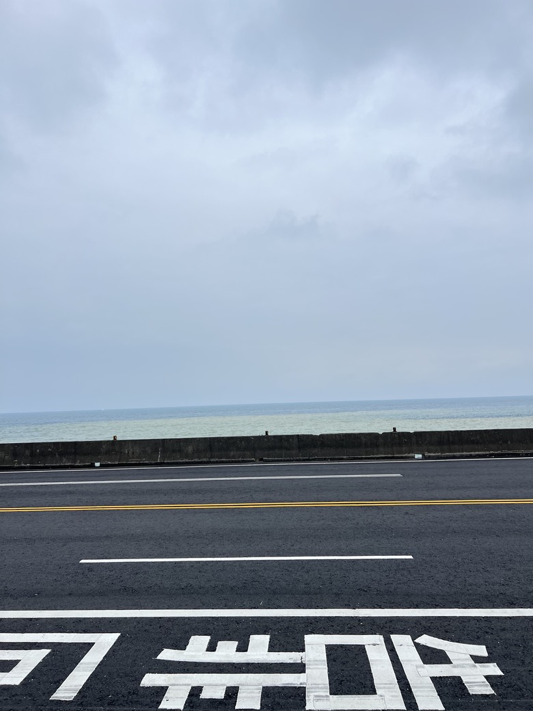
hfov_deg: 53.1
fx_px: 534
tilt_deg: +4.9
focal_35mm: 26
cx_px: 266
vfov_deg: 67.3
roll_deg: +1.8
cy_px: 356
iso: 50
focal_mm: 5.7
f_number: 1.5
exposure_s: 1/3968
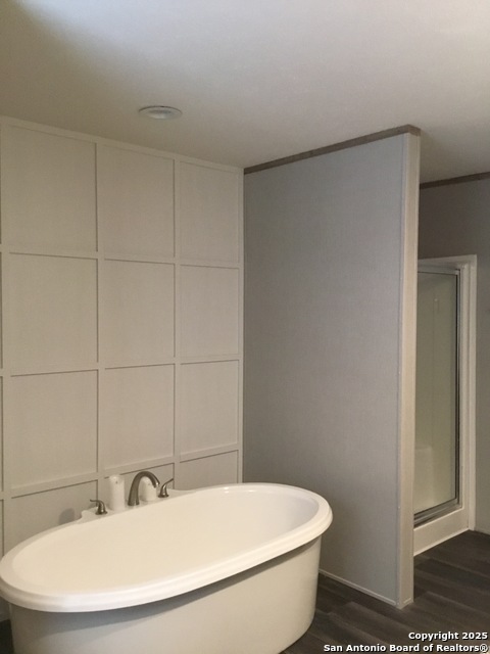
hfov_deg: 45.4
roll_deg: +1.6
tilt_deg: -2.2
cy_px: 327
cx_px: 245
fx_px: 585
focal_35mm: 31
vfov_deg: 58.4
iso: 200
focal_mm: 3.3
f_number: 2.4
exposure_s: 1/30
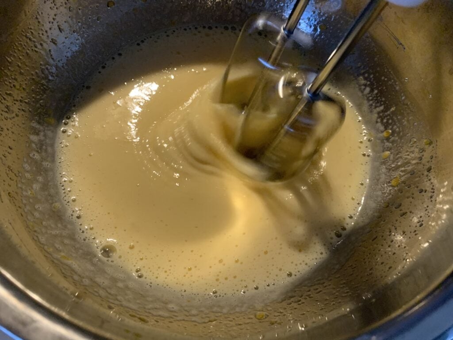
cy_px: 170
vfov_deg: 53.1
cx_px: 226
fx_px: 340
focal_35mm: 26
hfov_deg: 67.3
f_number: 1.8
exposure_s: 1/47
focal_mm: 4.25
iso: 400
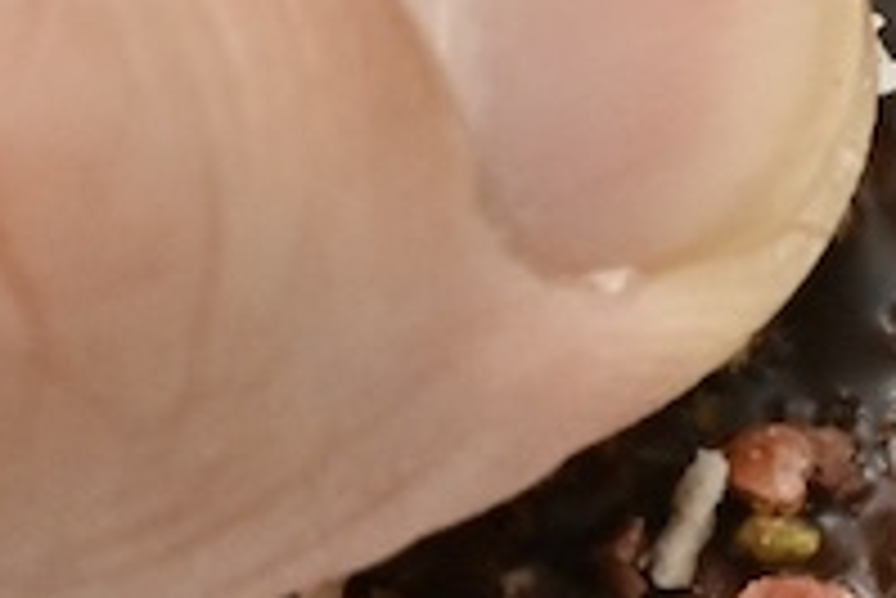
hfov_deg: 6.7
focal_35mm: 301
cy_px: -492
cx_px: 1400
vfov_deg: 4.5
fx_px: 7497
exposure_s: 1/160
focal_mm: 60
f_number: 14
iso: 6400
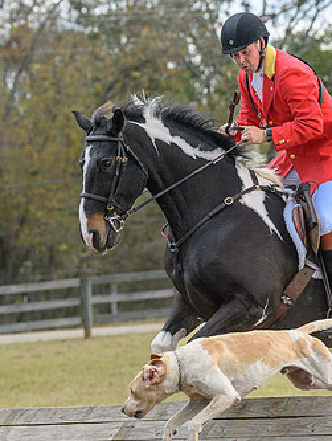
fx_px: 3161
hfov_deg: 6.0
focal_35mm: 248
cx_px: 123
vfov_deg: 8.0
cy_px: 239
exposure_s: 1/1000
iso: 640
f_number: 3.5
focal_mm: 102
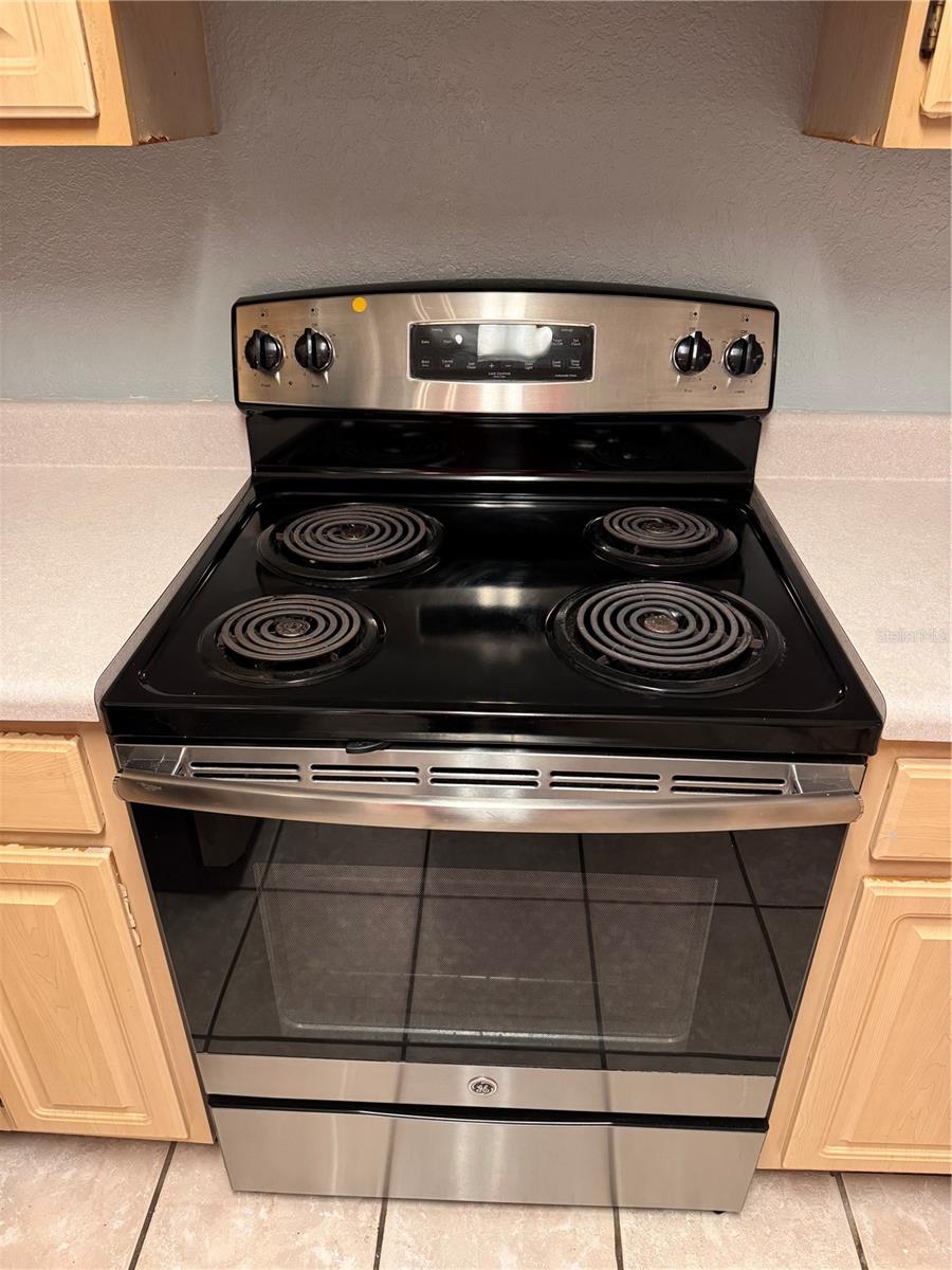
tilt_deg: -31.4
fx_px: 880
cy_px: 635
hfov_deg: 56.8
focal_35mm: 24
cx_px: 476
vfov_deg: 71.6
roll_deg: -0.3
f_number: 1.78
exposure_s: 1/60
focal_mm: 6.76
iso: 500
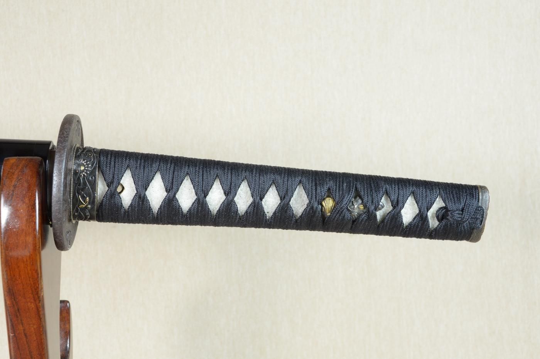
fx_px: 787
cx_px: 270
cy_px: 180
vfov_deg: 25.7
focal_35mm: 52
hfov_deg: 37.9
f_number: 11
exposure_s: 1/2
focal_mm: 35
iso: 400
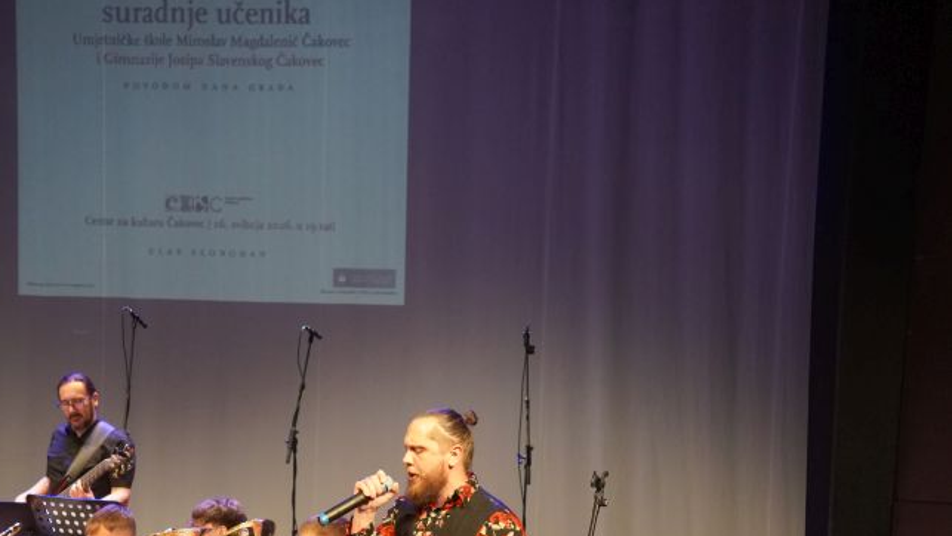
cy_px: 683
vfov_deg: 9.8
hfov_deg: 17.7
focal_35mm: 121
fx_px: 3055
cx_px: 465
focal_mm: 50
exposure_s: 1/125
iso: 2000
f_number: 3.2
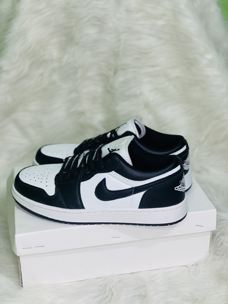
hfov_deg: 28.0
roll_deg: -0.6
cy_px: 152
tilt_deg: -25.5
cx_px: 114
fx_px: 457
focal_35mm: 52
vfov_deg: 36.8
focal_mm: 6
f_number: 2
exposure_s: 1/34
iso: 200
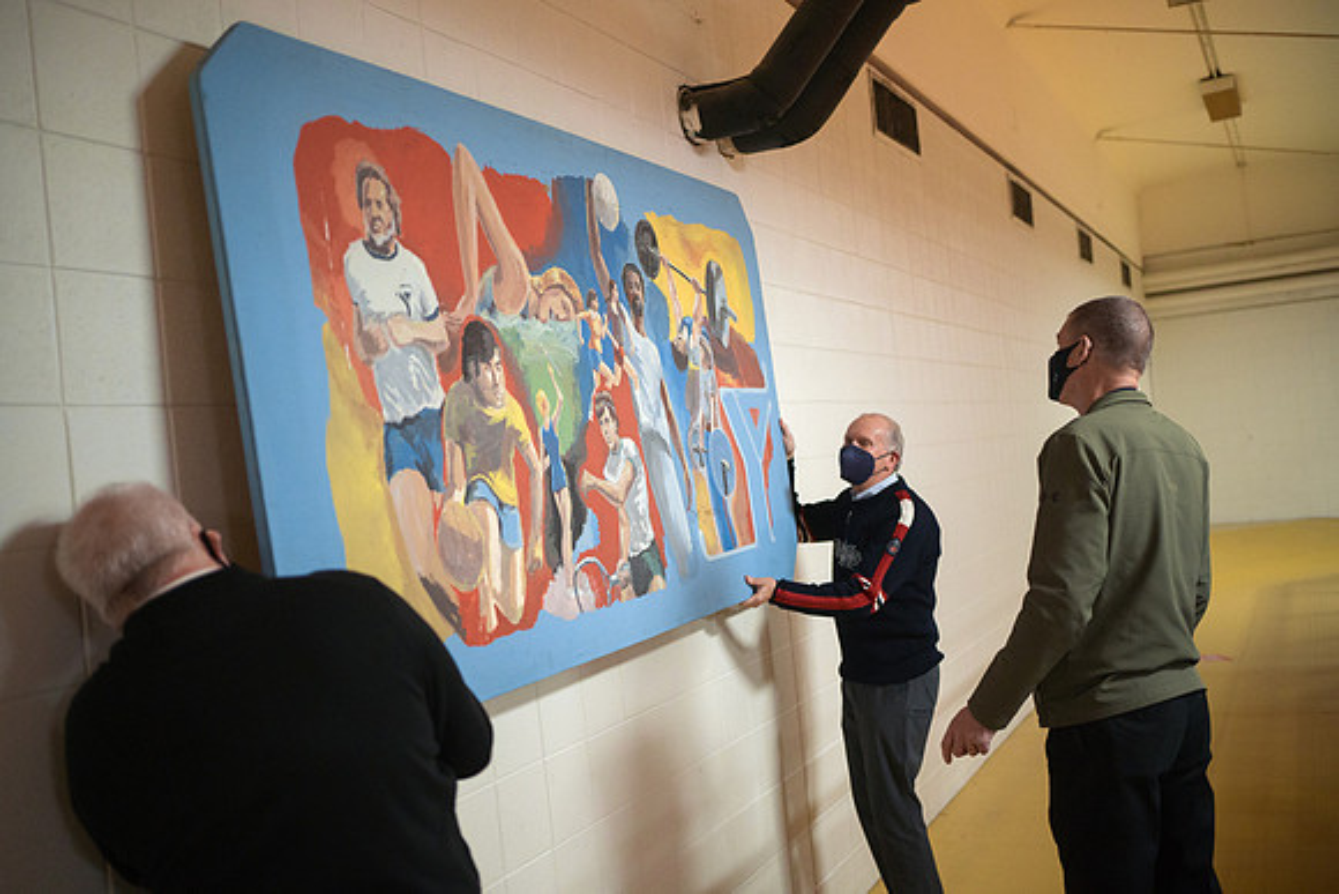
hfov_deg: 54.4
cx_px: 670
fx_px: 1302
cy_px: 447
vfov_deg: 37.9
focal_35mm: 35
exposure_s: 1/500
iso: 4000
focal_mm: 35
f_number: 1.8
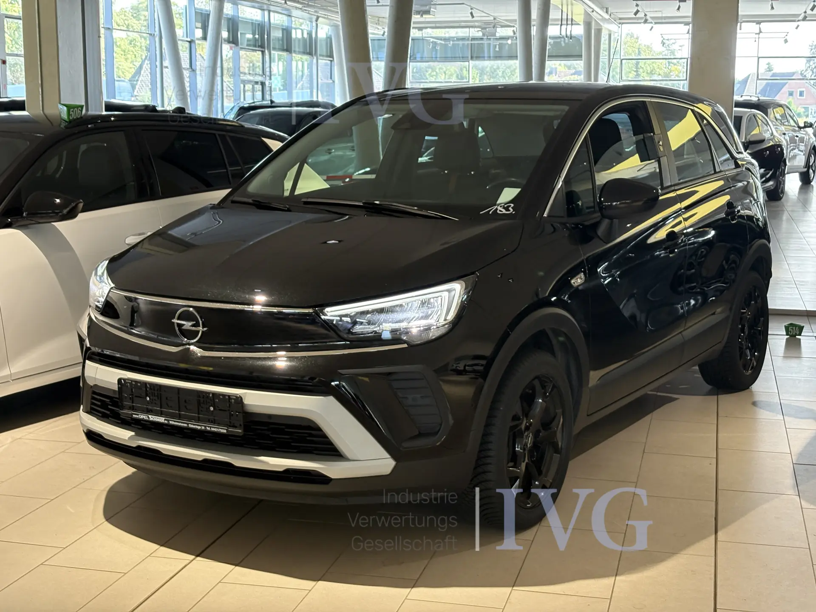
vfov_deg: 28.0
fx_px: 1226
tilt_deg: -8.9
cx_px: 408
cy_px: 306
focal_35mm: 52
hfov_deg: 36.8
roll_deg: +1.1
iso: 125
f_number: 1.6
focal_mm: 5.96
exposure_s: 1/60
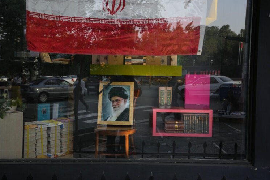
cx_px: 134
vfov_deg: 36.9
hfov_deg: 53.1
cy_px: 91
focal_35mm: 36
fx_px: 270
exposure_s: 1/400
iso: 640
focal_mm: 35
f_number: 3.5
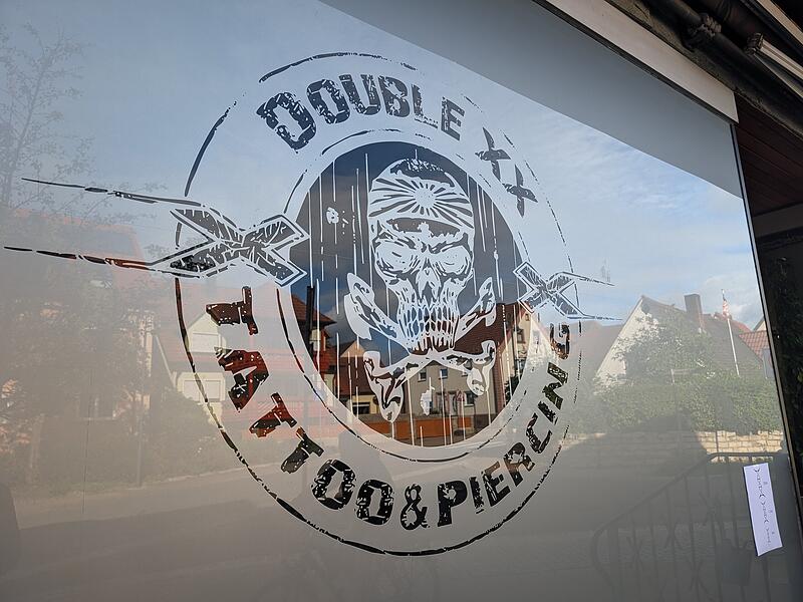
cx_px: 402
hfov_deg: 71.6
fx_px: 557
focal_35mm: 24
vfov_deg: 56.8
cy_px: 301
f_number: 1.68
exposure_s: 1/224
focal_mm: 6.9
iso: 23
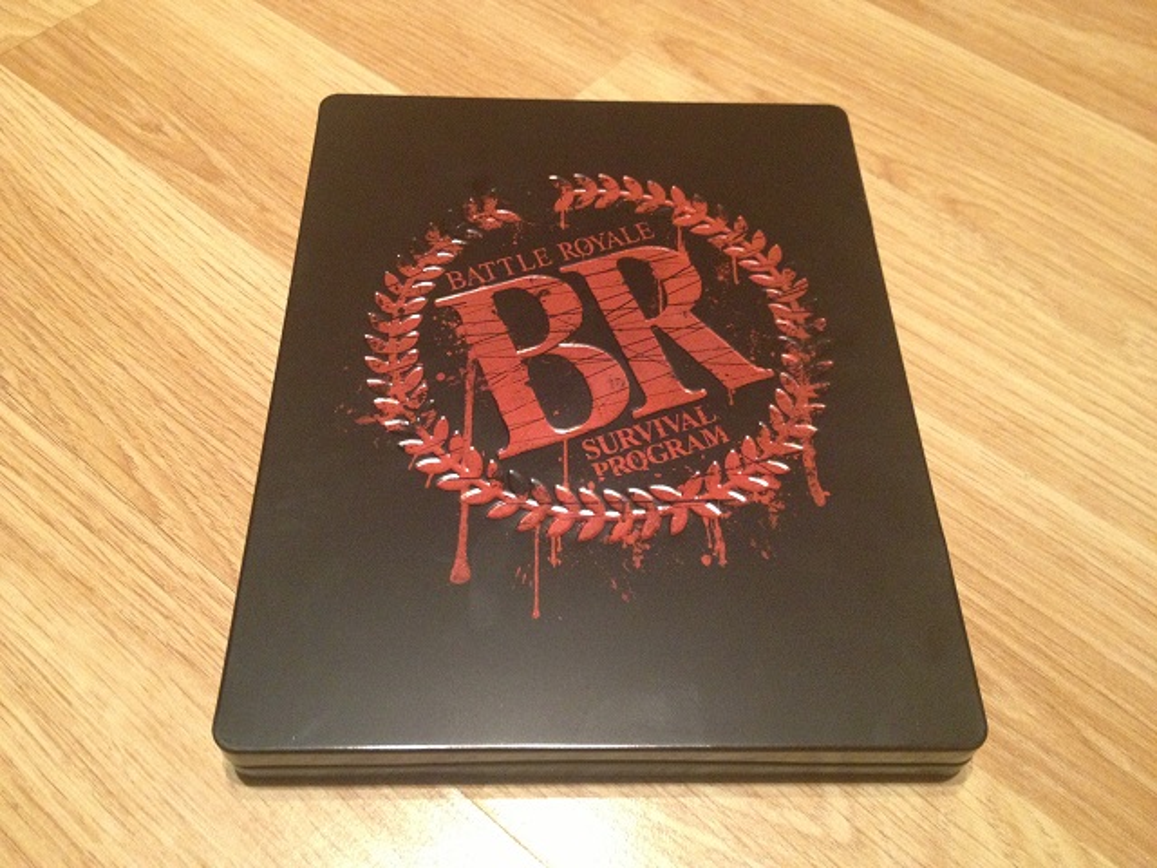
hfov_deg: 52.6
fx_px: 1170
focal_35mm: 35
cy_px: 434
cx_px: 578
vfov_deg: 40.7
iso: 400
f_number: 2.4
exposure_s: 1/20
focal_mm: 4.28
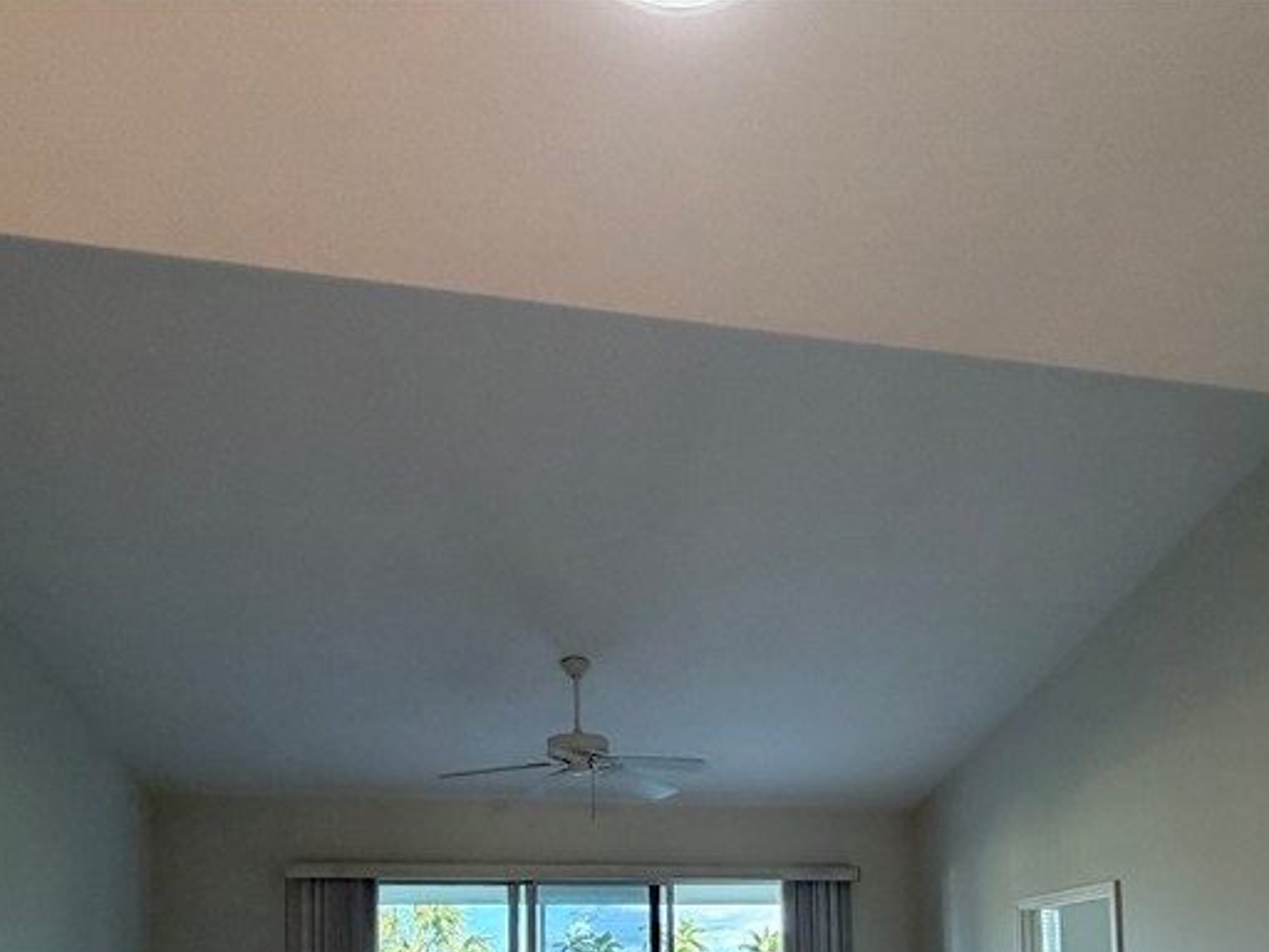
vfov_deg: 43.0
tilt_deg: +3.1
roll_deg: +1.6
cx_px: 741
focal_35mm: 28
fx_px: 1026
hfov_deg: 63.0
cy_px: 947
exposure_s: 1/60
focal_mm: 2.22
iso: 250
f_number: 2.2
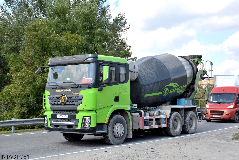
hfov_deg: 41.1
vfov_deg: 28.1
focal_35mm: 48
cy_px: 80
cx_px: 120
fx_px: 319
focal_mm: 32
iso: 400
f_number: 5.6
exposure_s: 1/1600
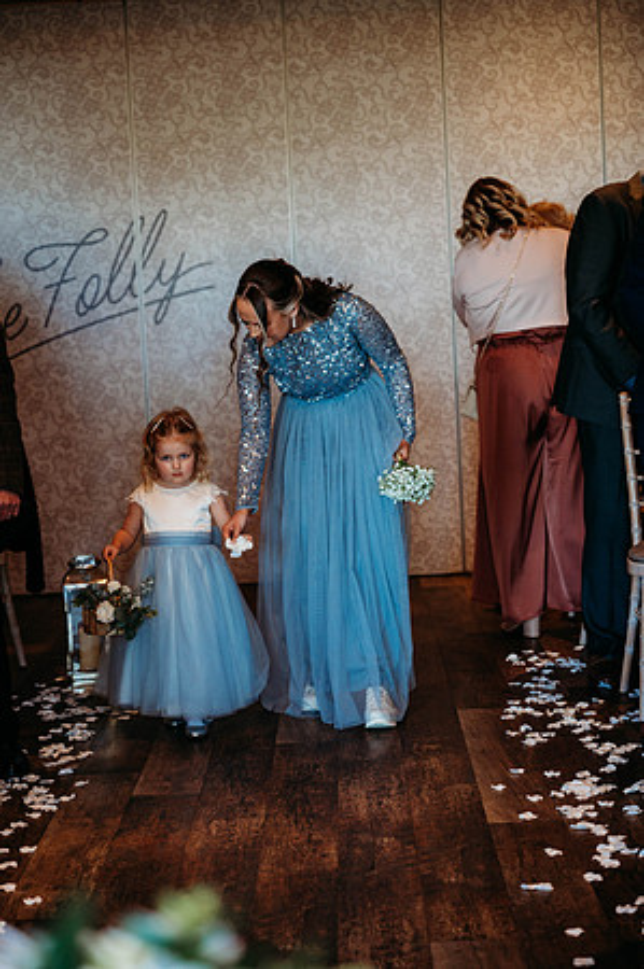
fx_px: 1883
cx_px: 322
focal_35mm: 70
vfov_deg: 28.9
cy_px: 484
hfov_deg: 19.4
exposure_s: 1/200
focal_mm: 70
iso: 1100
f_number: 2.8
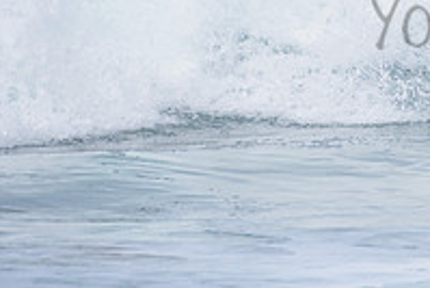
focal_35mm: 1459
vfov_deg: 0.9
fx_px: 17439
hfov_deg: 1.4
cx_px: 590
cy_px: -3
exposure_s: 1/2000
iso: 250
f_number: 5.6
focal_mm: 500
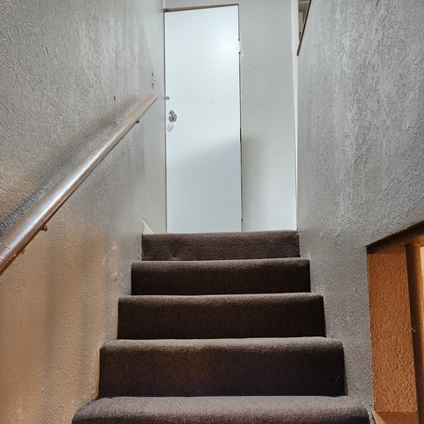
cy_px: 282
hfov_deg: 57.3
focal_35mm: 28
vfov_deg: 56.1
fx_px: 388
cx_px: 209
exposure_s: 1/120
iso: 1000
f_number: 1.8
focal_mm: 5.4
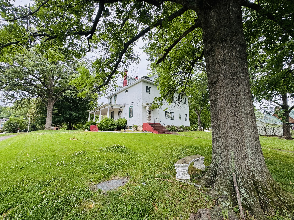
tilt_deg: +10.2
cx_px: 147
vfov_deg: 85.7
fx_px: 119
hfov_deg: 102.1
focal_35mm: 14
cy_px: 110
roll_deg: +0.9
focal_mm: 2.22
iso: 40
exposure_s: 1/269
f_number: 2.2
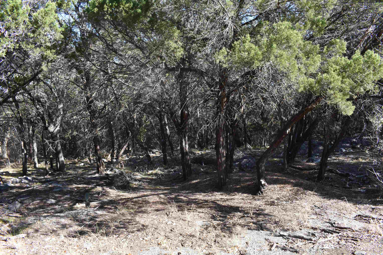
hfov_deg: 67.4
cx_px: 192
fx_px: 287
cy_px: 128
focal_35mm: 27
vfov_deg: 47.9
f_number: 8
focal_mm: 18
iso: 400
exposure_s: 1/250
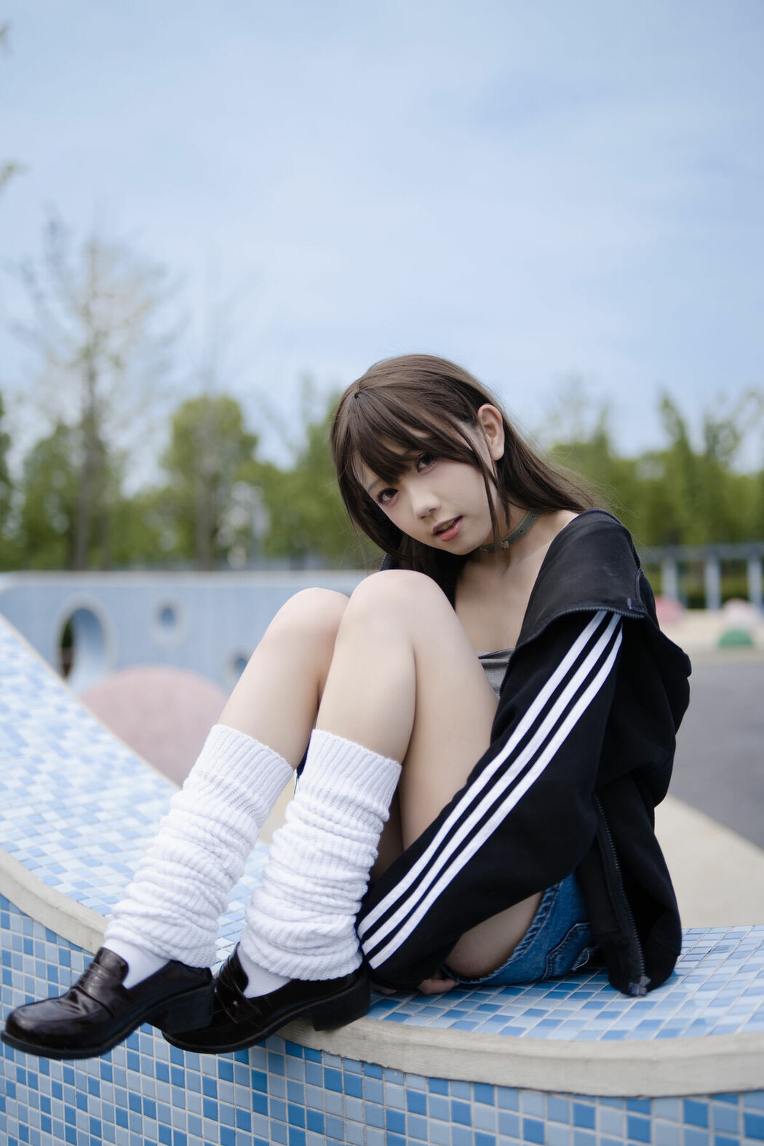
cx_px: 382
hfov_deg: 37.9
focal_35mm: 35
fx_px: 1114
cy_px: 573
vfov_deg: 54.4
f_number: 1.4
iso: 100
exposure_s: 1/6400
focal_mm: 35
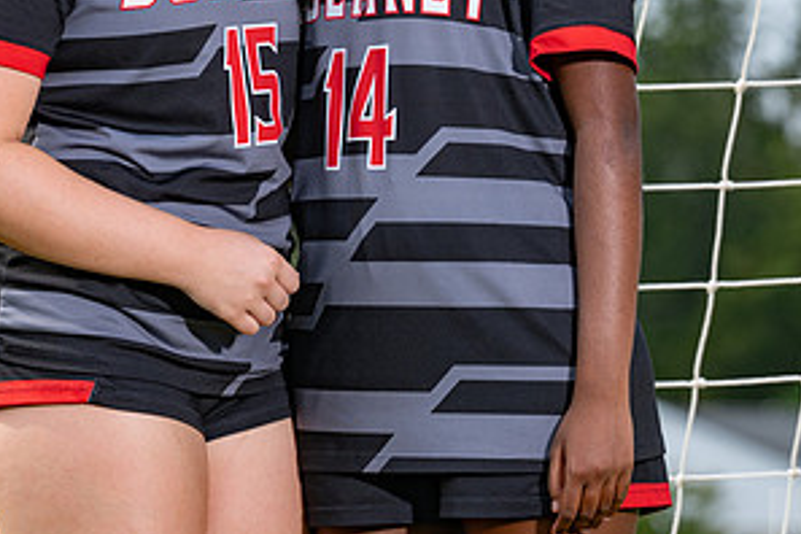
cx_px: 359
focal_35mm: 392
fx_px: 8721
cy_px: 116
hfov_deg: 5.3
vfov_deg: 3.5
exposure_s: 1/400
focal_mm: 170
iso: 160
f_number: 6.3
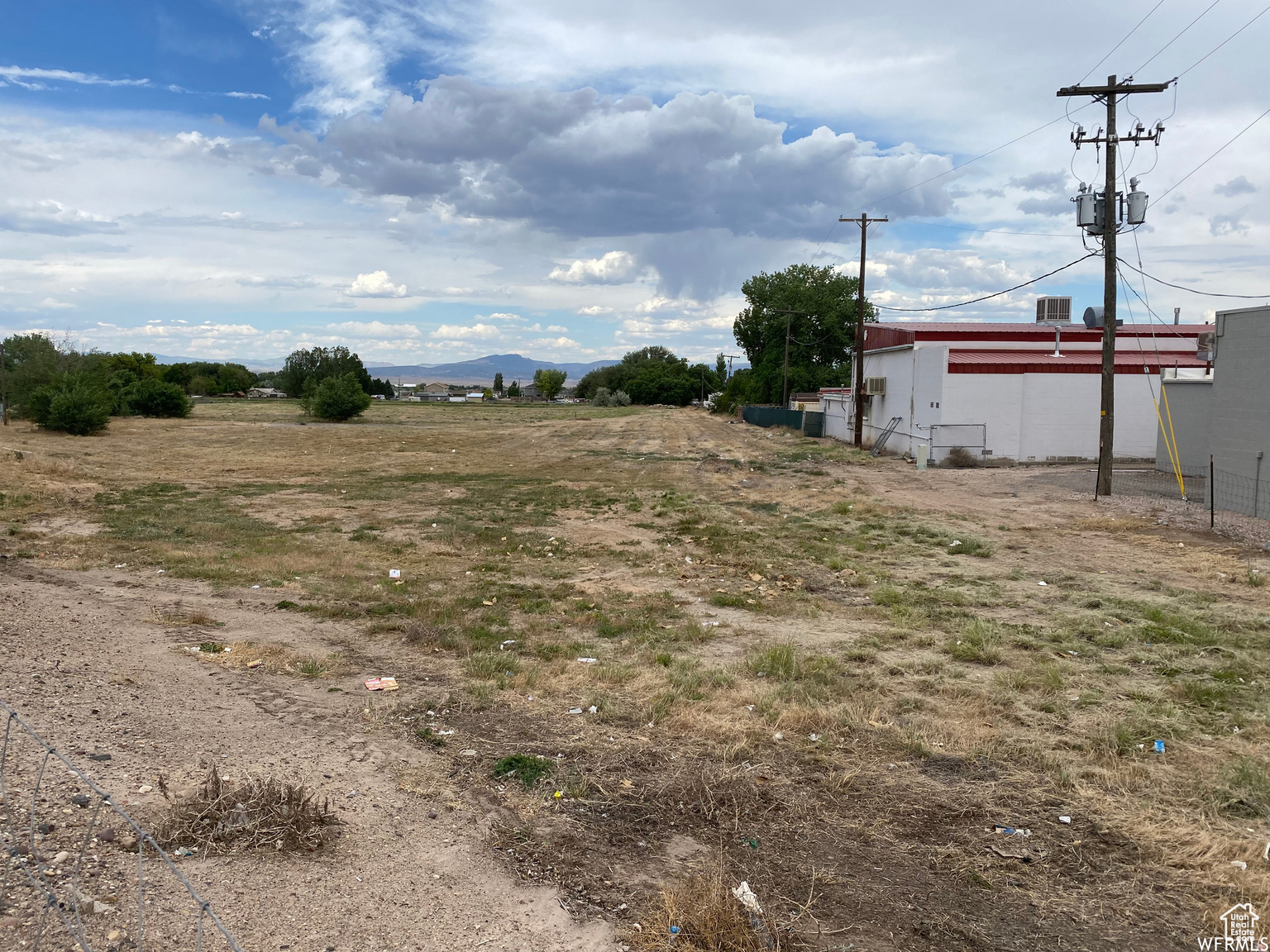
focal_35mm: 26
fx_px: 954
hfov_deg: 67.3
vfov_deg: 53.1
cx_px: 635
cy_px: 476
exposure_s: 1/2817
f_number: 1.8
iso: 32
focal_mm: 4.25
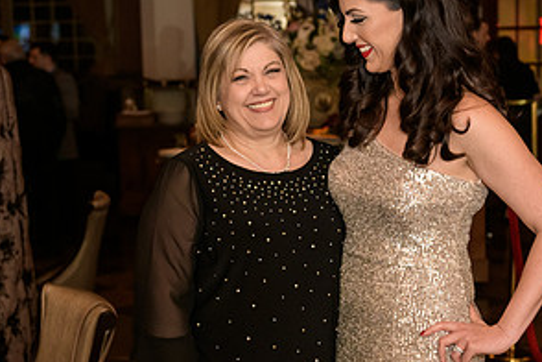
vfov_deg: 19.2
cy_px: 193
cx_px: 336
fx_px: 1069
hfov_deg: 28.4
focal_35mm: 71
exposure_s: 1/125
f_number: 3.2
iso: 1600
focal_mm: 36
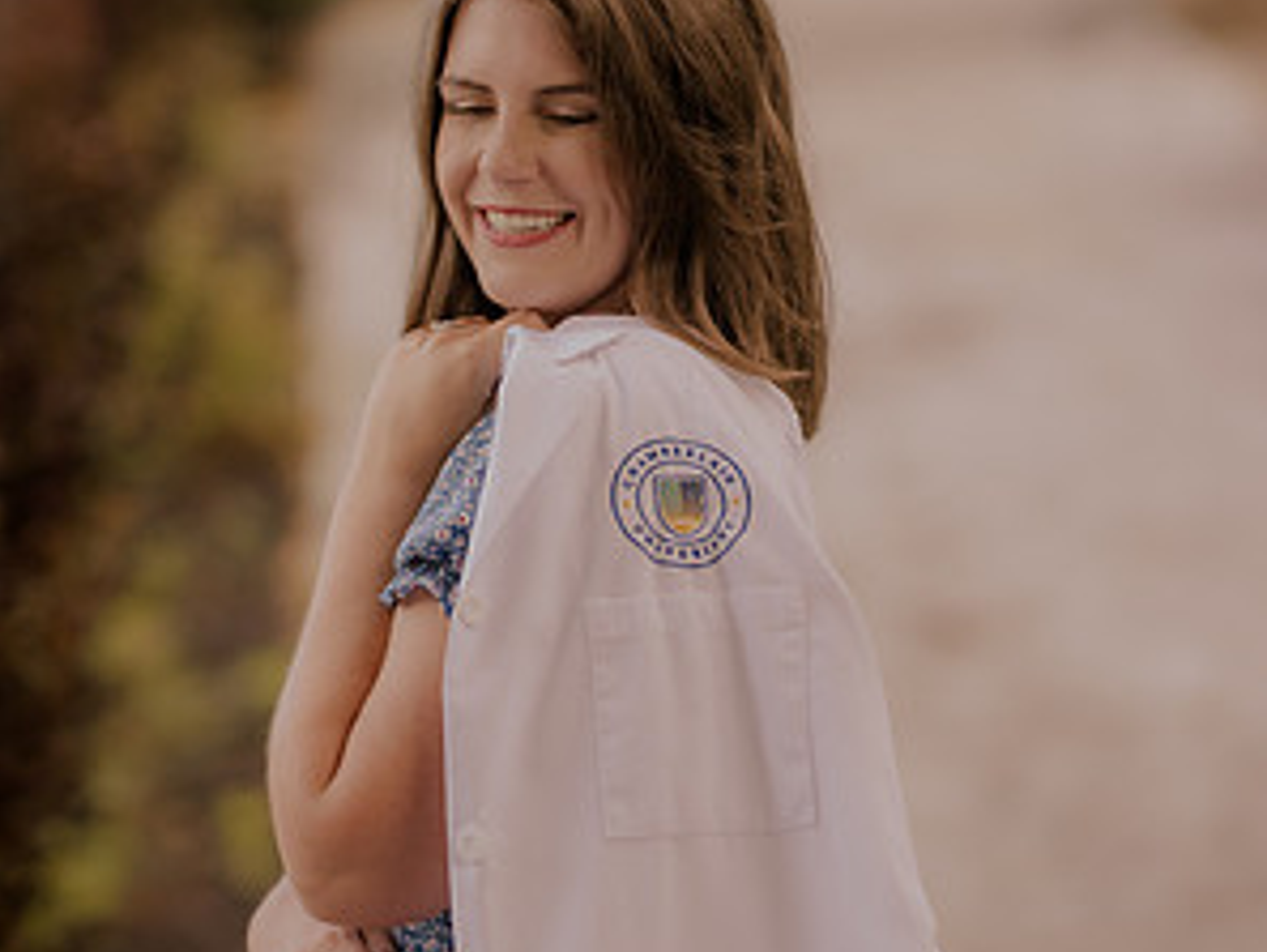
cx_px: 636
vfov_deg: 8.0
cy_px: 363
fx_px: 6774
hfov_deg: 10.7
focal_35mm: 185
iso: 200
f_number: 1.8
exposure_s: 1/200
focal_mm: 85
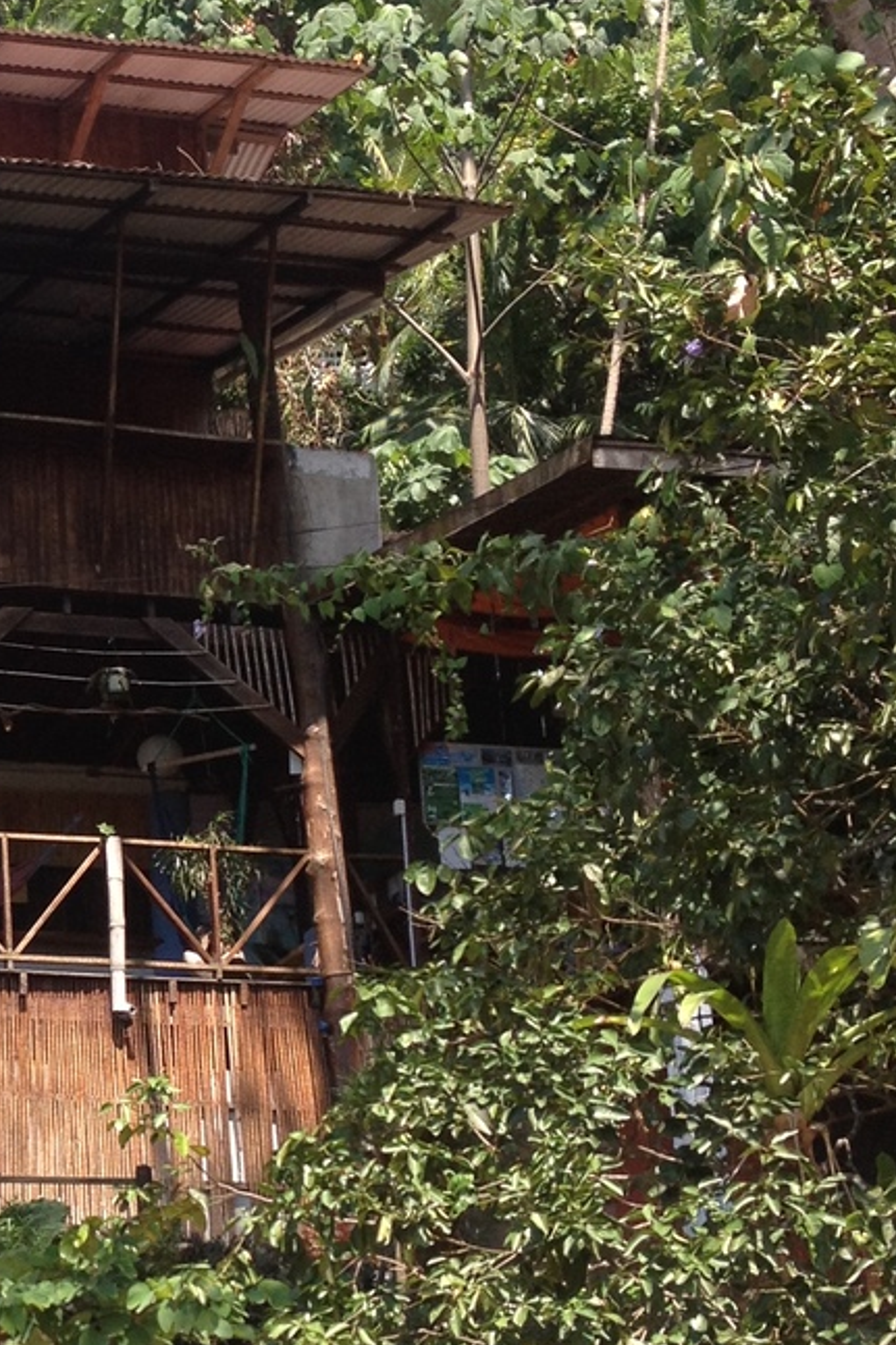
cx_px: -181
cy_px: 881
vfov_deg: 22.5
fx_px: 3362
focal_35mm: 90
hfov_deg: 14.7
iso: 50
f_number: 2.4
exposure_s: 1/536
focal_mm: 4.28
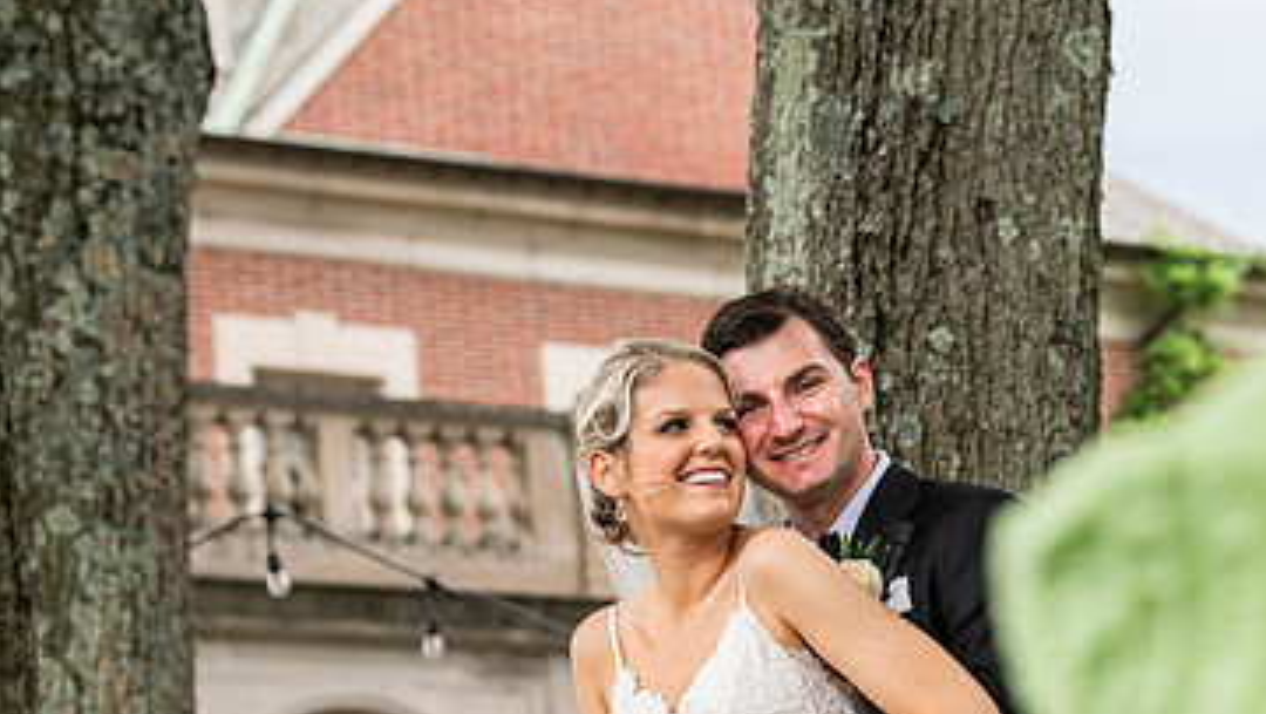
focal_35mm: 145
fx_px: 4870
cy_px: 607
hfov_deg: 14.8
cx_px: 781
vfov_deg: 8.4
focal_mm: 86
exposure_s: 1/500
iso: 1000
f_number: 4.5
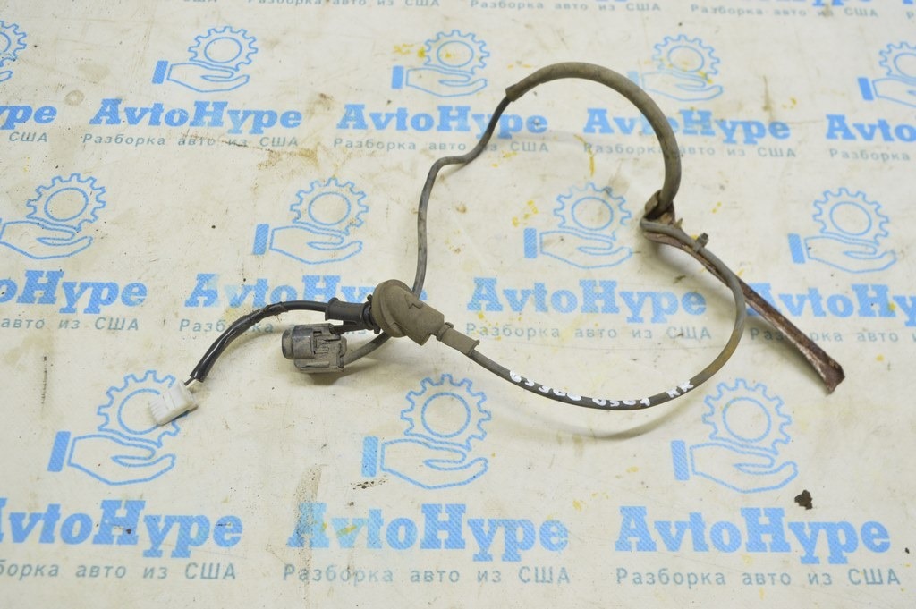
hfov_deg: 57.3
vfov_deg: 39.9
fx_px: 839
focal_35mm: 33
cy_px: 304
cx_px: 458
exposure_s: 1/20
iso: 400
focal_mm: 22
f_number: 5.6
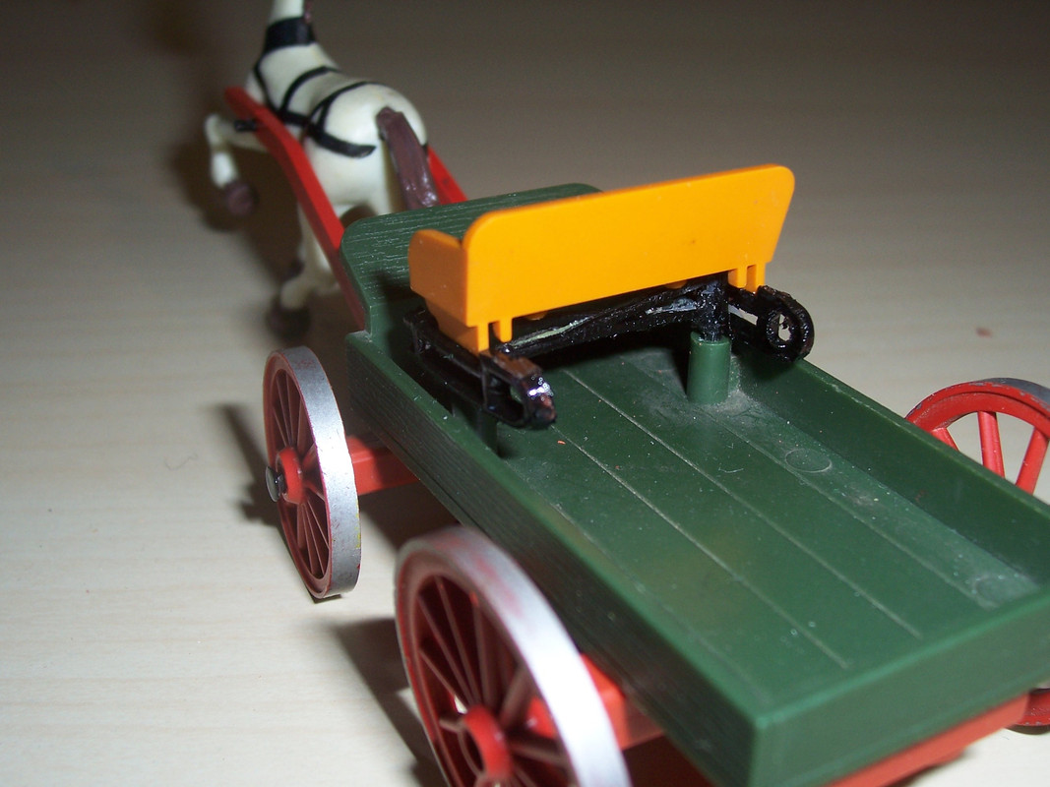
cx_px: 525
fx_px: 1274
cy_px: 394
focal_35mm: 42
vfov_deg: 34.3
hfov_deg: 44.8
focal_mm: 7
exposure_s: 1/60
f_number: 3
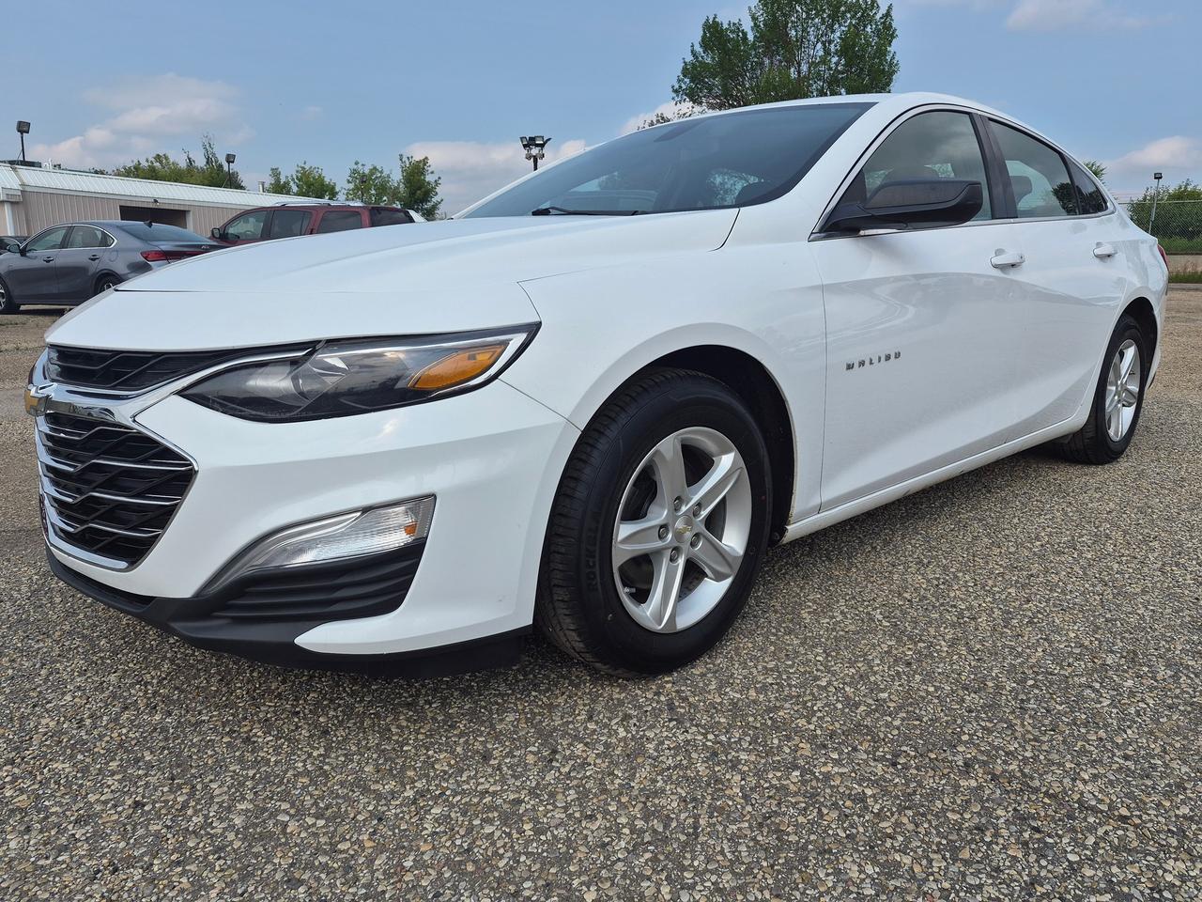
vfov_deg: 58.9
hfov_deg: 73.9
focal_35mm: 23
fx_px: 799
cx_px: 601
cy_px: 451
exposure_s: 1/7456
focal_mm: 5.4
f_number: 1.8
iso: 80
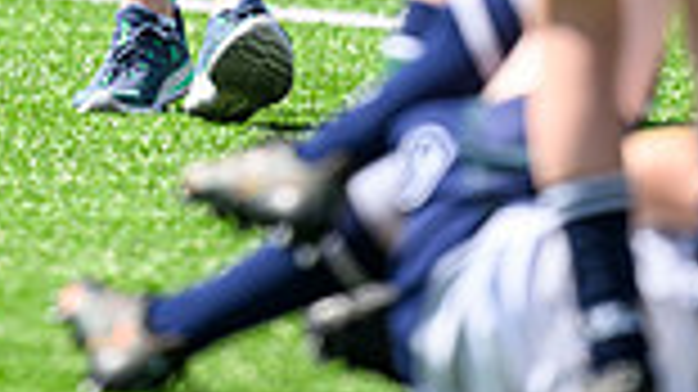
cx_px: 138
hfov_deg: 1.2
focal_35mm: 1843
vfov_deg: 0.7
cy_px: -554
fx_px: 34093
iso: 250
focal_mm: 400
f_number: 3.2
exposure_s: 1/2000
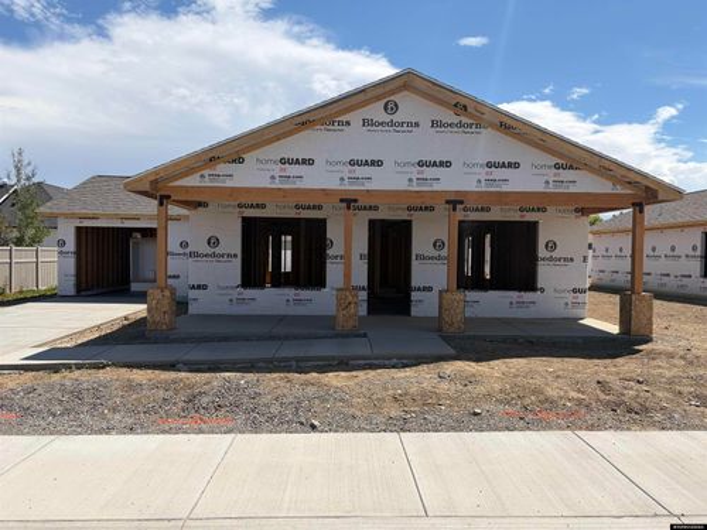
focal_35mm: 26
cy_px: 265
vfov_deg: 53.1
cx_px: 354
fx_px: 531
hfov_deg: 67.3
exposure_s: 1/4065
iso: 50
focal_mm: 5.96
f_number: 1.6
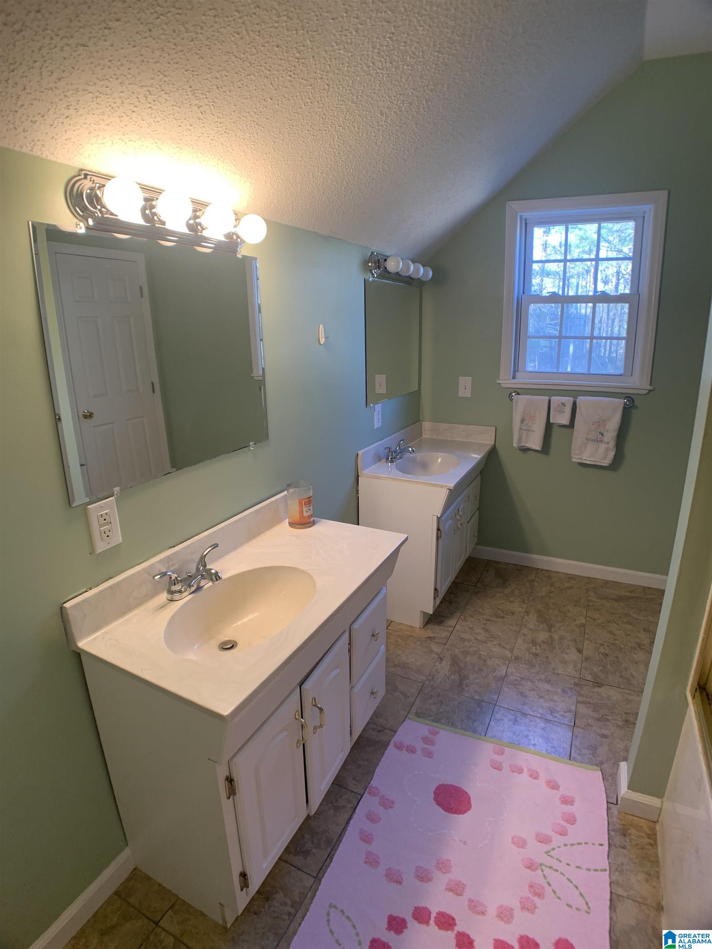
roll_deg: +0.9
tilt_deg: -14.9
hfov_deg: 53.1
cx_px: 356
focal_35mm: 26
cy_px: 474
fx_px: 713
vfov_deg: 67.3
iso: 64
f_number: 1.8
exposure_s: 1/60
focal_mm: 4.25
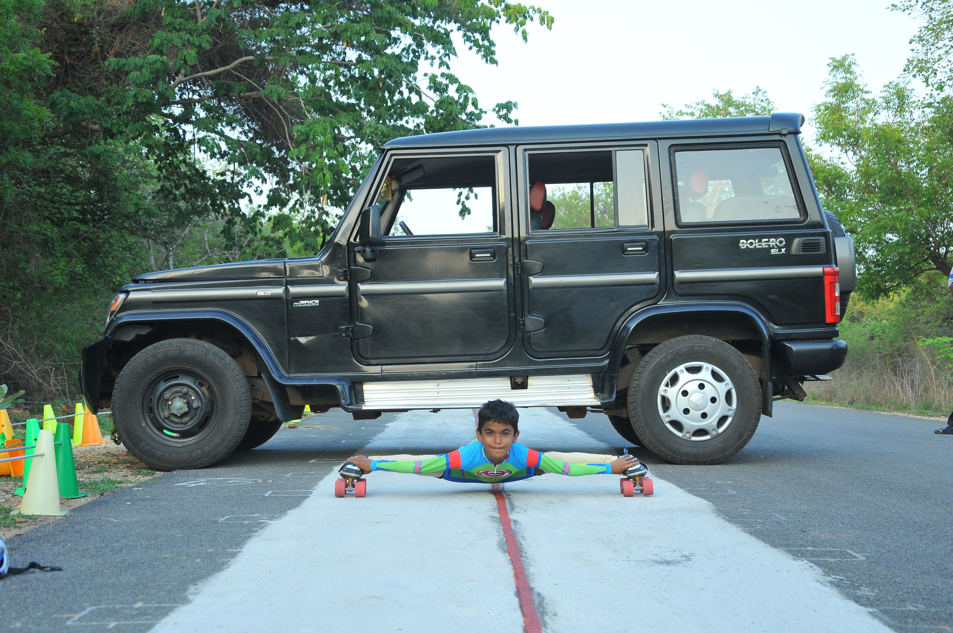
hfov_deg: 36.9
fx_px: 1428
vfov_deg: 25.0
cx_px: 493
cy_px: 326
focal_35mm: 54
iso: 500
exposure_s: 1/160
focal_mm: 34
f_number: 5
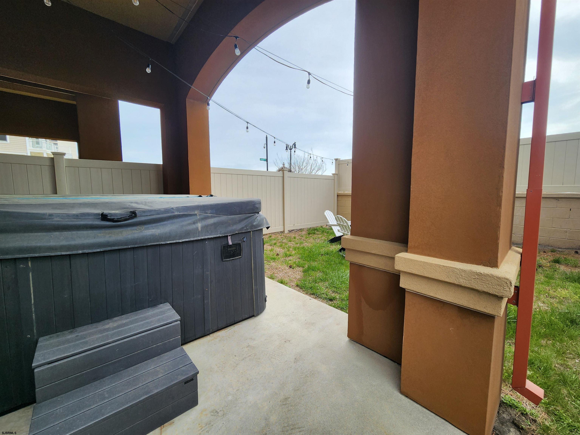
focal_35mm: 13
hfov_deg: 106.2
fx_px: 218
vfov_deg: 89.9
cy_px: 218
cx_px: 290
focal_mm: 2.2
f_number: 2.2
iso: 50
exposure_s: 1/582
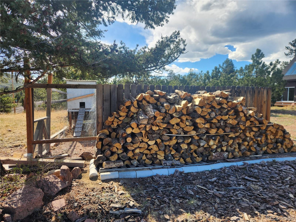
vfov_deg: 58.9
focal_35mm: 23
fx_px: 197
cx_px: 148
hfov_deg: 73.9
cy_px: 111
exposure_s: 1/657
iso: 20
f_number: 1.8
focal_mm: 5.4
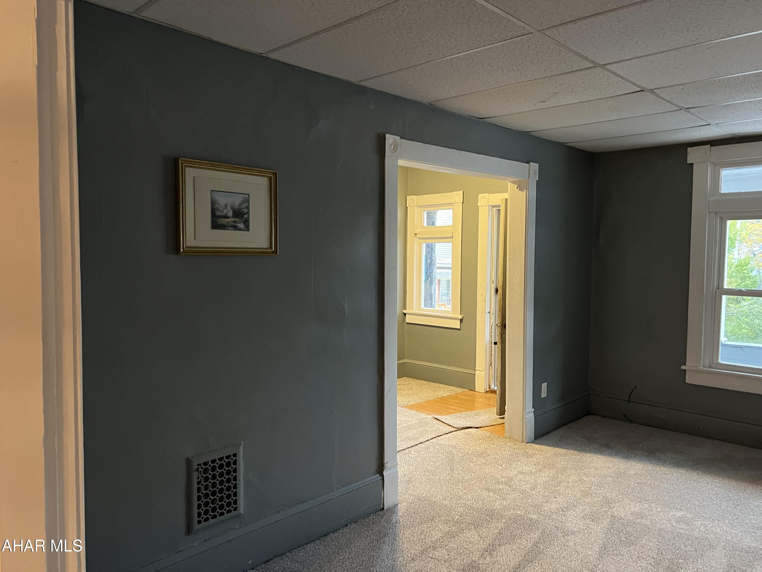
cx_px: 381
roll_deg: +1.1
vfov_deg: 53.1
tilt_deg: -3.3
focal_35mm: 26
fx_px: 572
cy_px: 286
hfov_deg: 67.3
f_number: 1.5
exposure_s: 1/40
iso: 500
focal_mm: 5.7
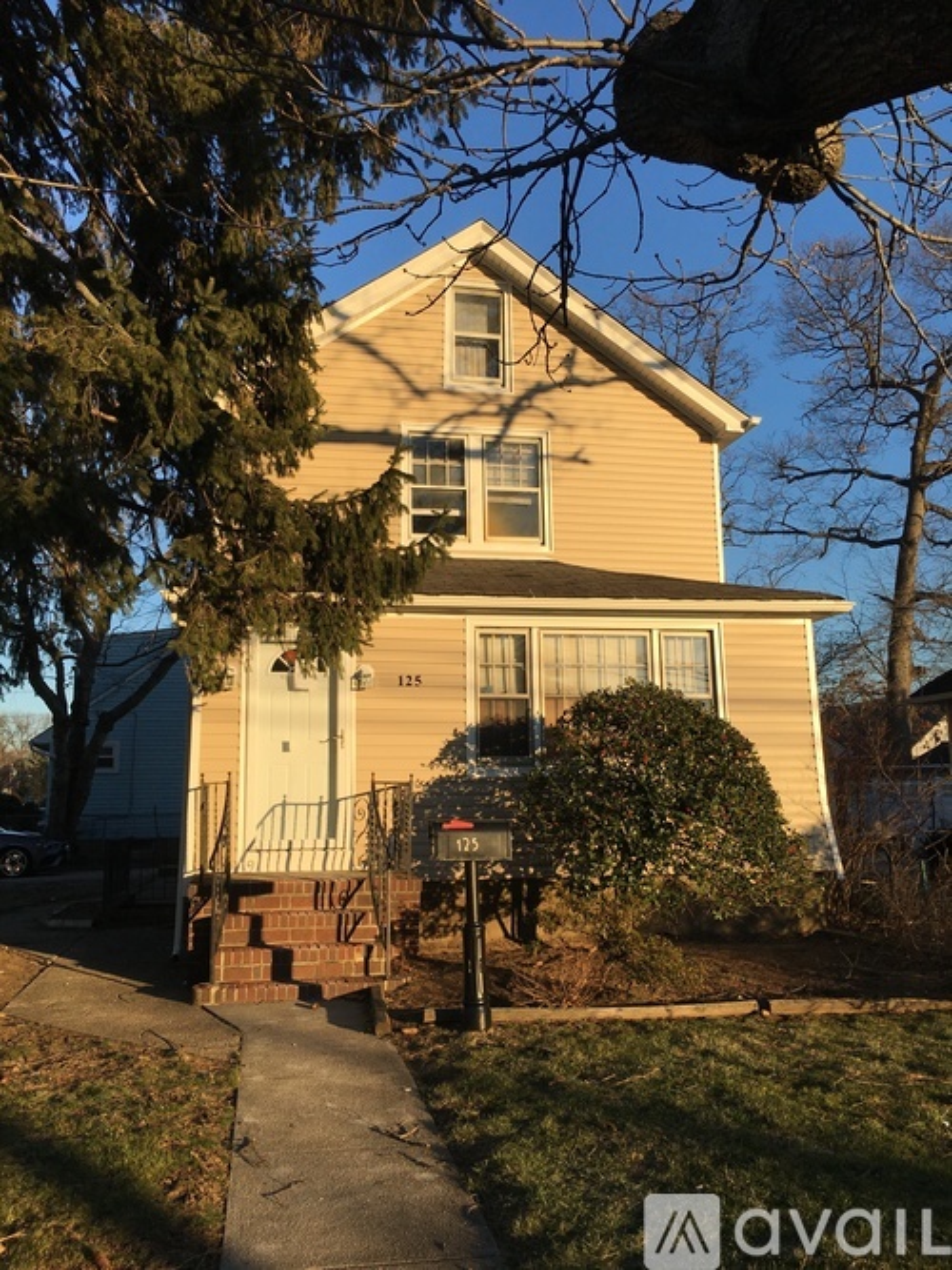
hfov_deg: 48.2
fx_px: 1064
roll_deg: +0.7
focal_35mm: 29
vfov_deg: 61.7
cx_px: 476
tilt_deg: +11.9
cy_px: 635
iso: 25
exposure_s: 1/1148
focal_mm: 4.15
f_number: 2.2
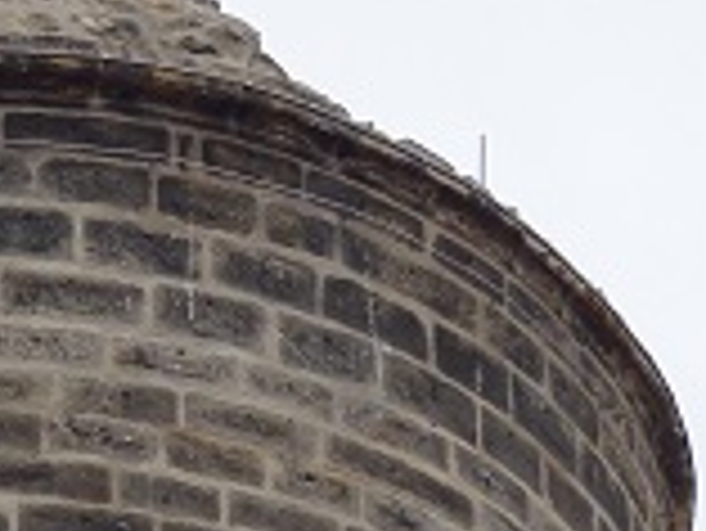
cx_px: -126
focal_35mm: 416
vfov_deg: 3.6
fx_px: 8491
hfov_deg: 4.7
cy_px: 356
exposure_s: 1/250
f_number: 5.6
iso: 80
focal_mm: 27.93
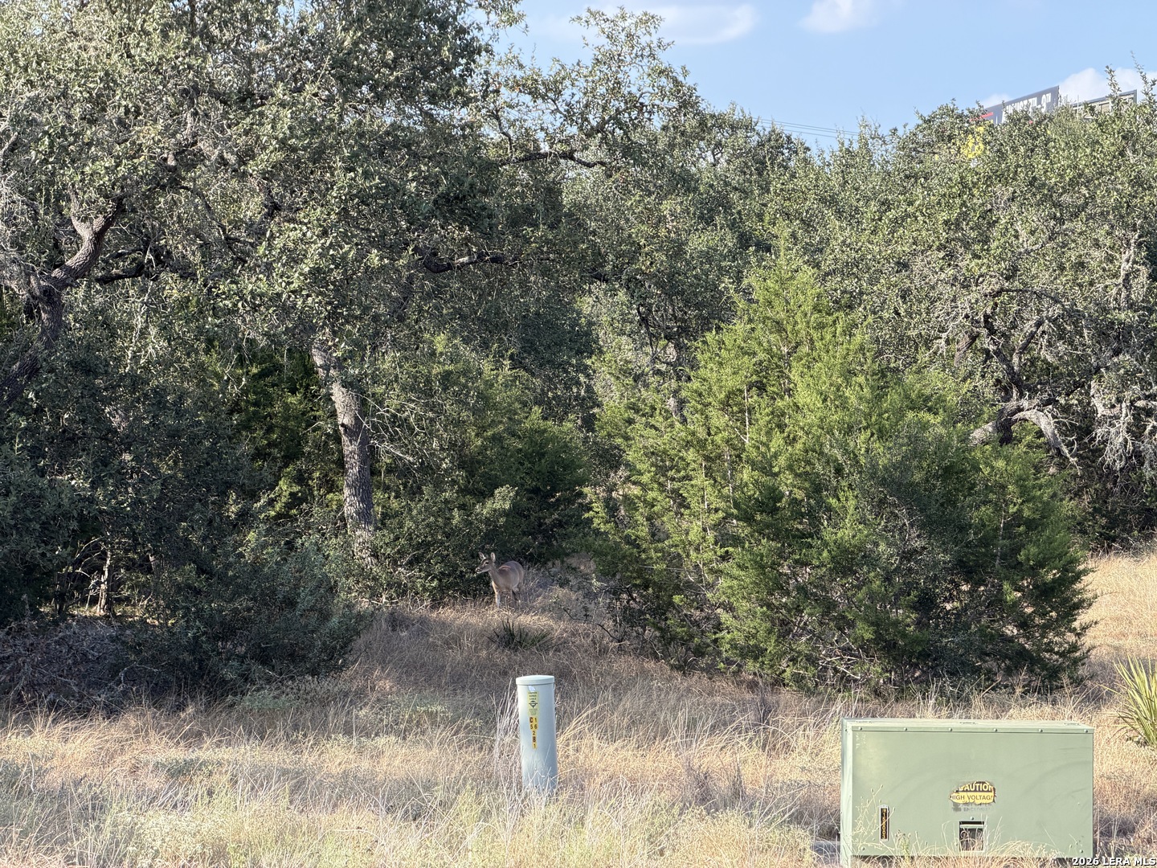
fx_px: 3342
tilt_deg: +0.6
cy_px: 434
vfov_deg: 14.8
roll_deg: -0.4
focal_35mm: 100
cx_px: 578
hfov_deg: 19.6
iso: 50
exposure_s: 1/265
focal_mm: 16.89
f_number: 2.8
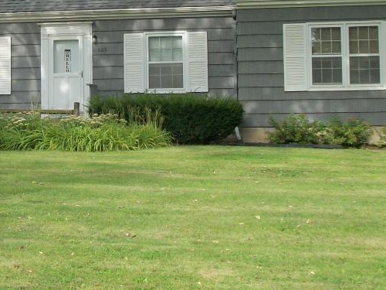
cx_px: 83
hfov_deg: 23.5
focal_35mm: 82
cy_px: 50
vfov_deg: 17.8
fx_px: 914
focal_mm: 5.7
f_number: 8.8
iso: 80
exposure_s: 1/80
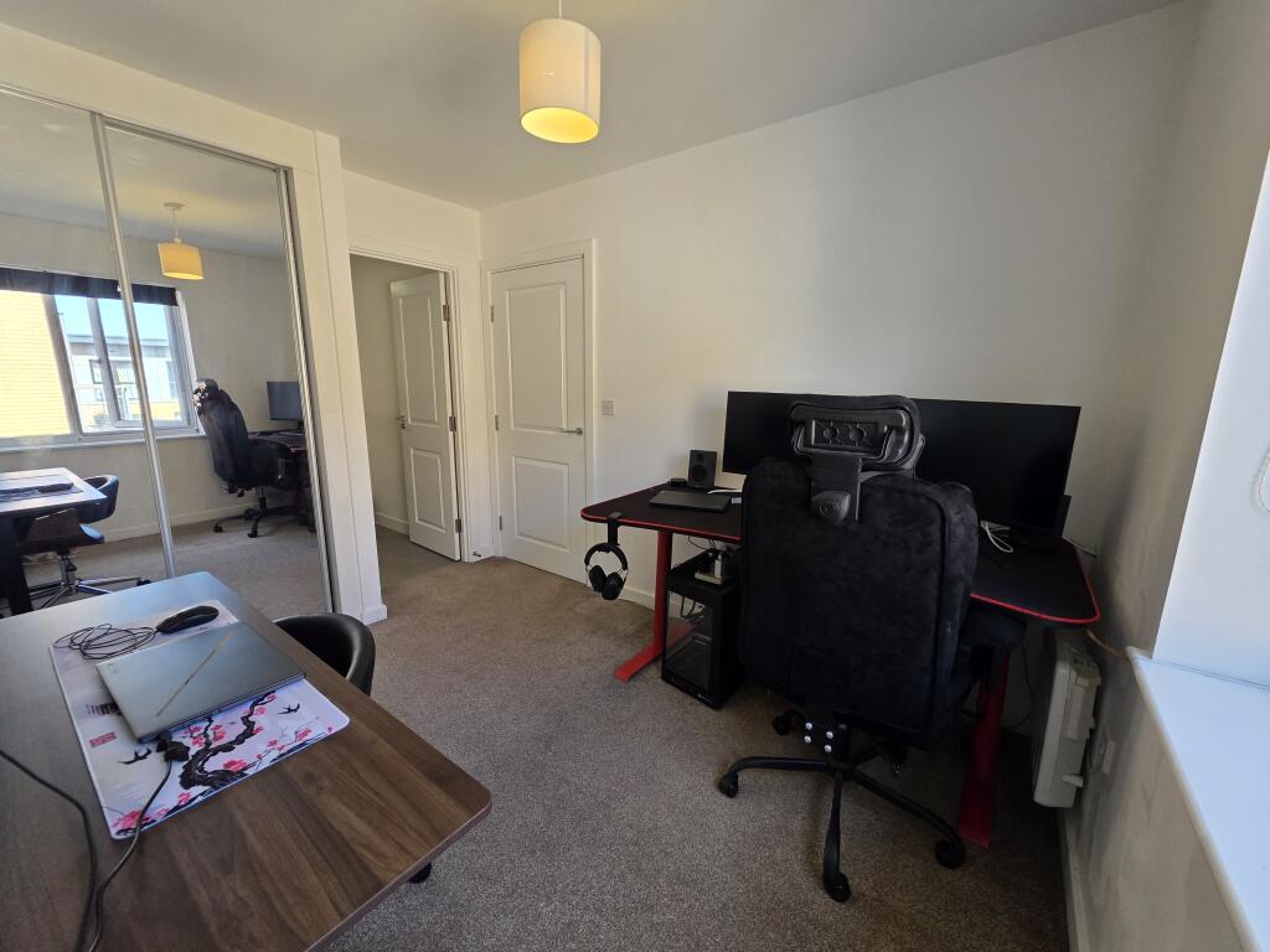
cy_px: 476
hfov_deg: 106.2
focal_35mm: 13
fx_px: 477
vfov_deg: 89.9
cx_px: 635
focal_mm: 2.2
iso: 250
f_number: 1.9
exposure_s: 1/359
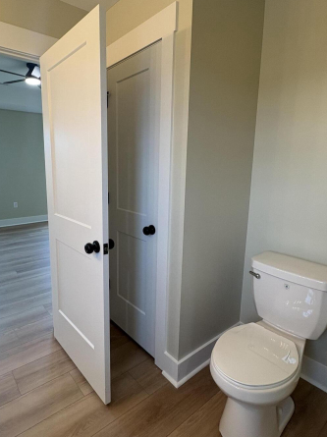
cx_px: 132
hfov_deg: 62.8
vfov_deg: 79.0
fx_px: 265
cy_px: 208
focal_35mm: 21
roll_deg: -1.1
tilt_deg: -9.3
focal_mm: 2.22
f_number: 2.2
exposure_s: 1/120
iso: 125
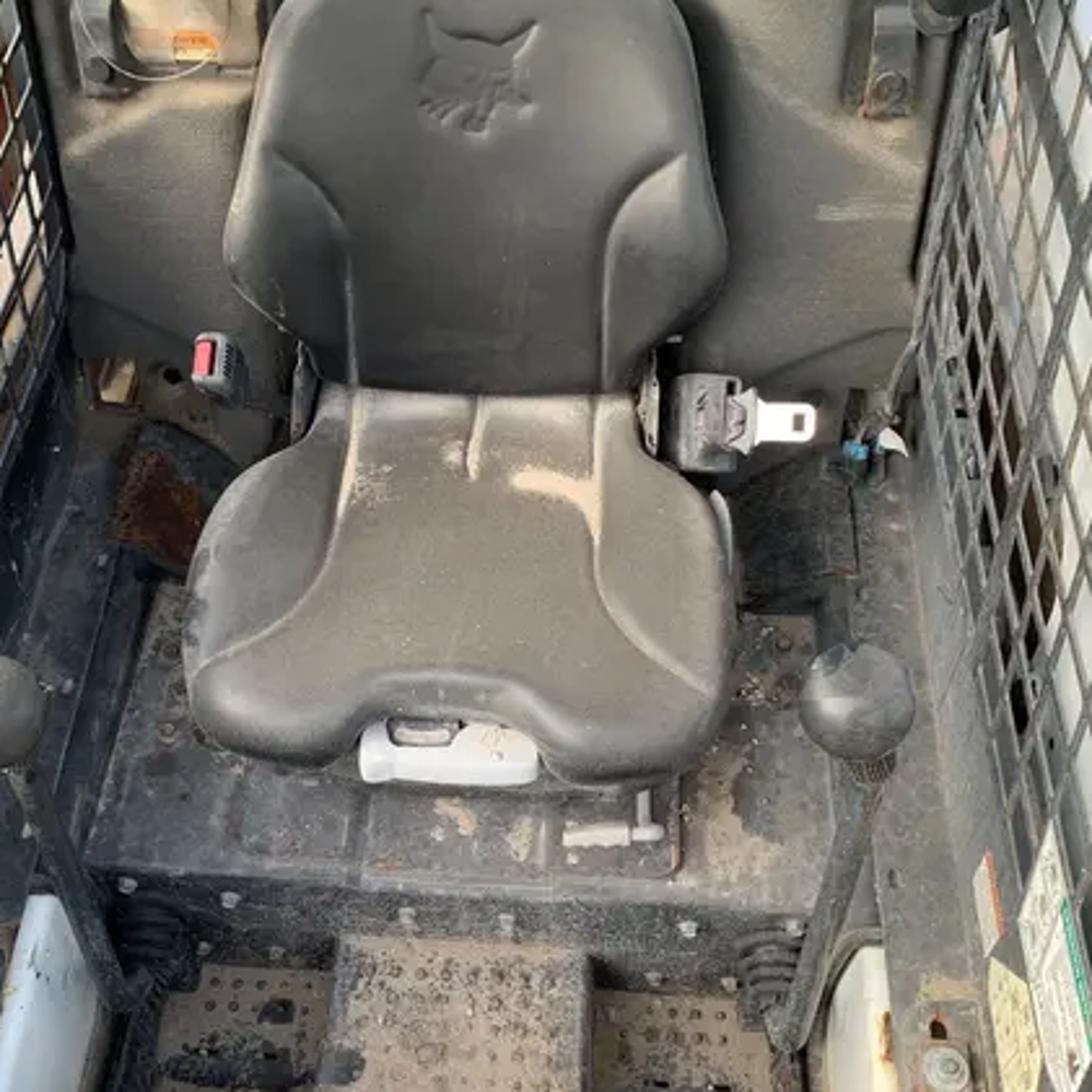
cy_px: 510
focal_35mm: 40
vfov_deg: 41.8
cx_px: 467
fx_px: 1428
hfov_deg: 41.8
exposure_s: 1/122
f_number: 1.8
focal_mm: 4.25
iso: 25
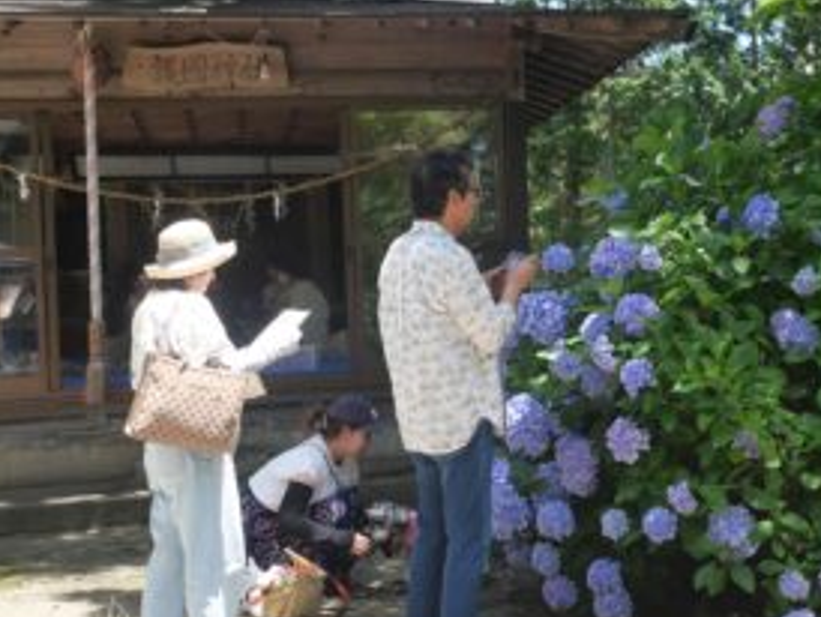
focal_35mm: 56
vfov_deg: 26.1
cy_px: 282
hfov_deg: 33.9
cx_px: 566
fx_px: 1329
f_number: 5.6
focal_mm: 16
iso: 200
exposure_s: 1/200
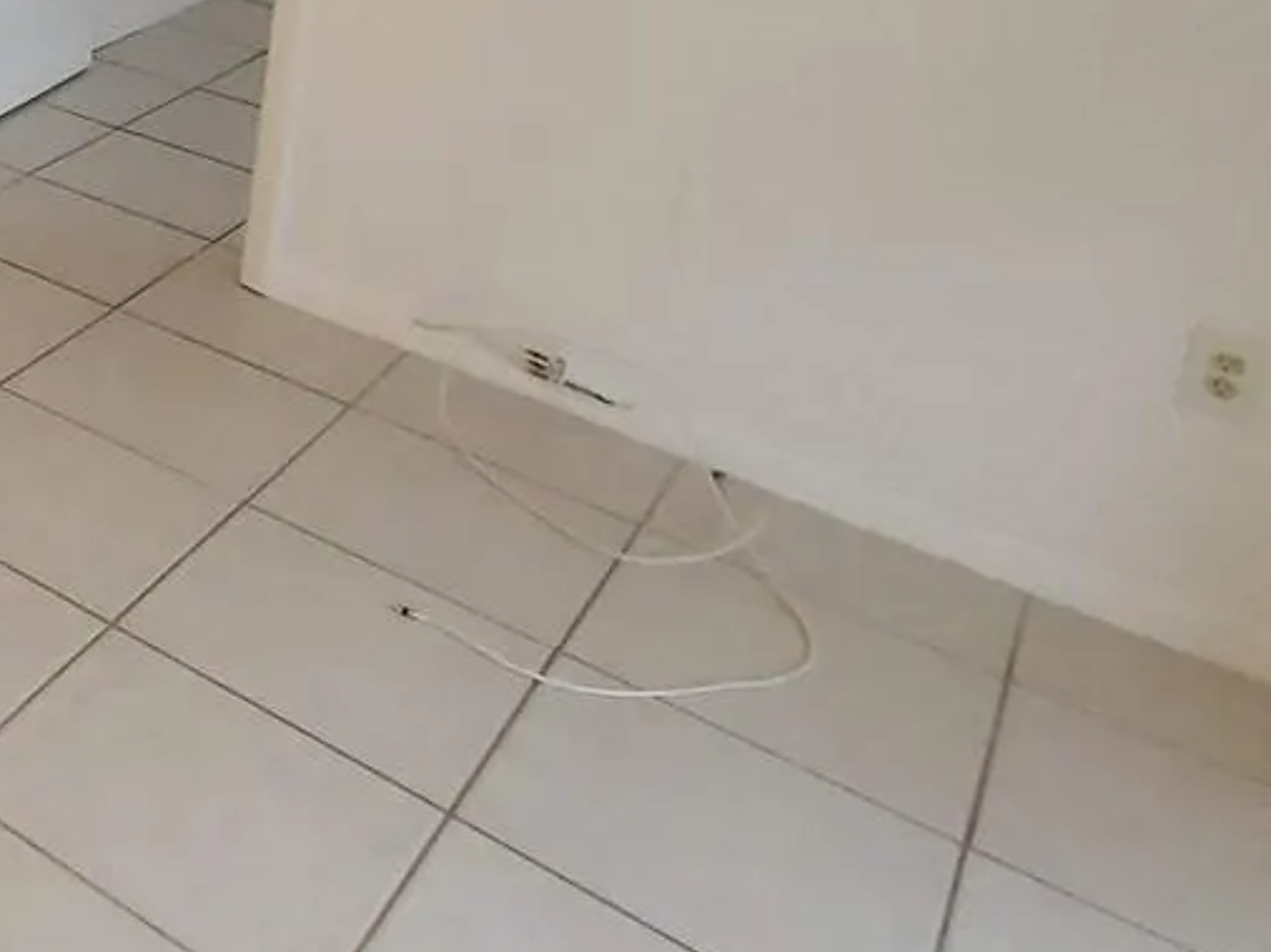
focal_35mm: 41
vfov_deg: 29.6
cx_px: -494
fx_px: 1505
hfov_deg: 31.4
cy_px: -218
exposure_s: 1/60
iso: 400
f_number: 2.2
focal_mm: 2.2
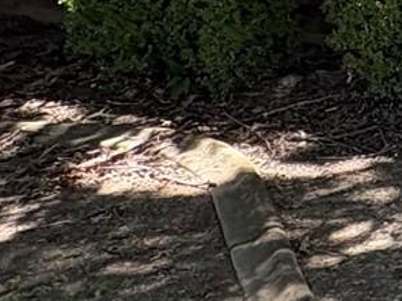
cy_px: -248
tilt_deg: -1.0
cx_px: 985
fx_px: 1126
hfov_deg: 13.8
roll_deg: +2.0
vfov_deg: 13.6
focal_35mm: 97
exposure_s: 1/228
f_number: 2.2
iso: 64
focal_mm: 2.22
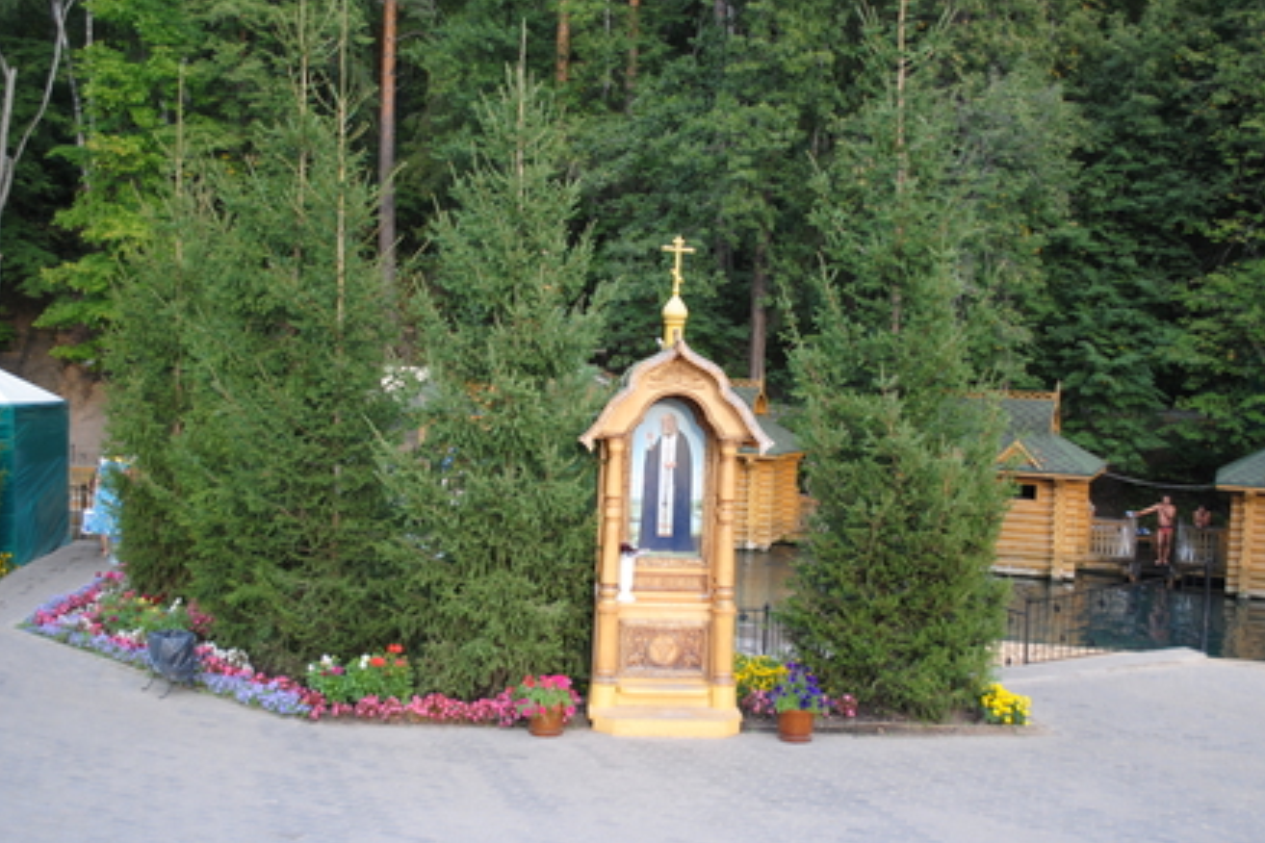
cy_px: 423
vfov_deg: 35.9
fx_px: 1300
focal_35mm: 37
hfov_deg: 51.9
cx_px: 624
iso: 250
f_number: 4
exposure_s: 1/125
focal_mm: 24
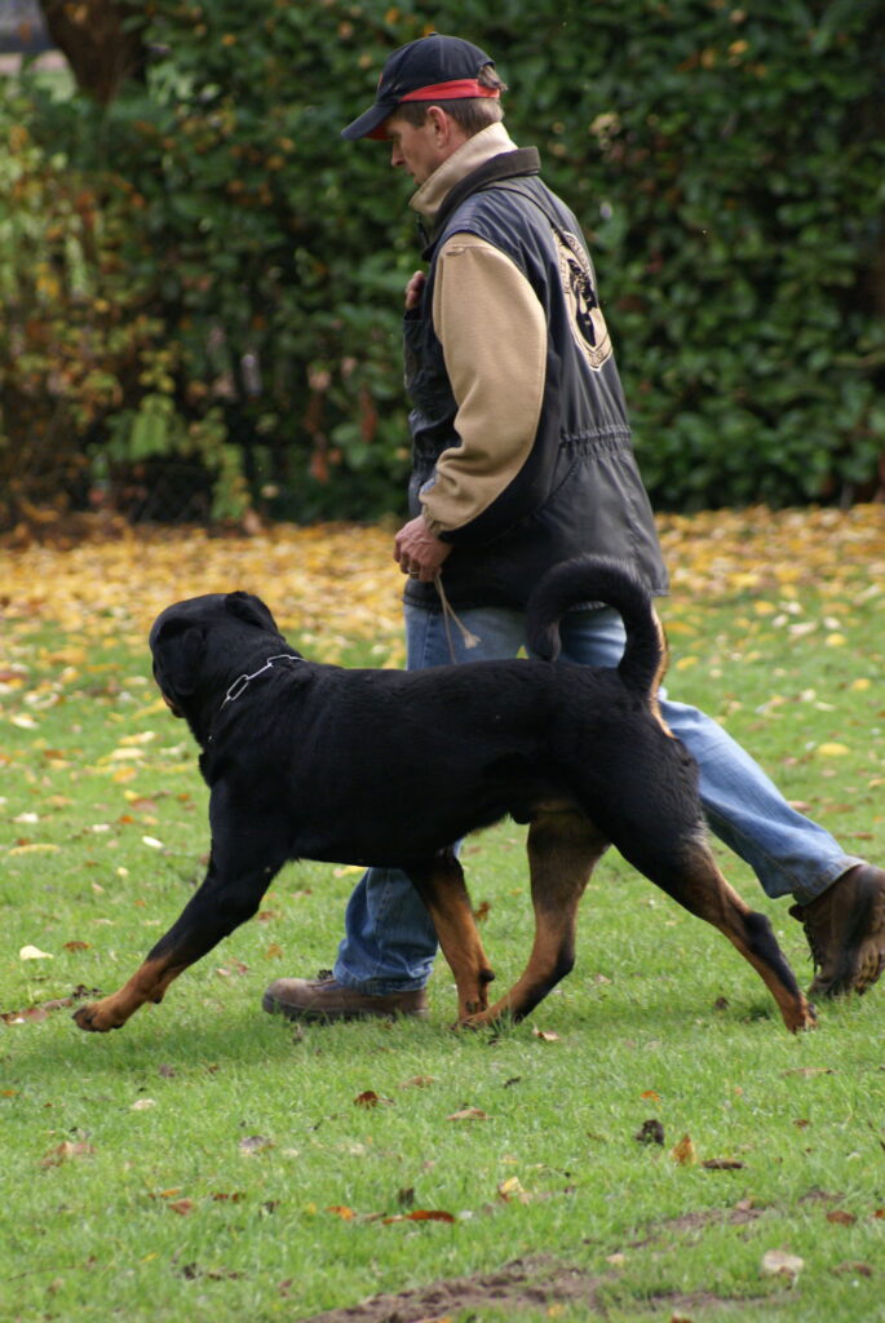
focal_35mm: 300
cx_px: 442
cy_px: 662
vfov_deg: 6.9
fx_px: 11036
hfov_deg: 4.6
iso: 400
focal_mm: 200
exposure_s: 1/320
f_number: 5.6
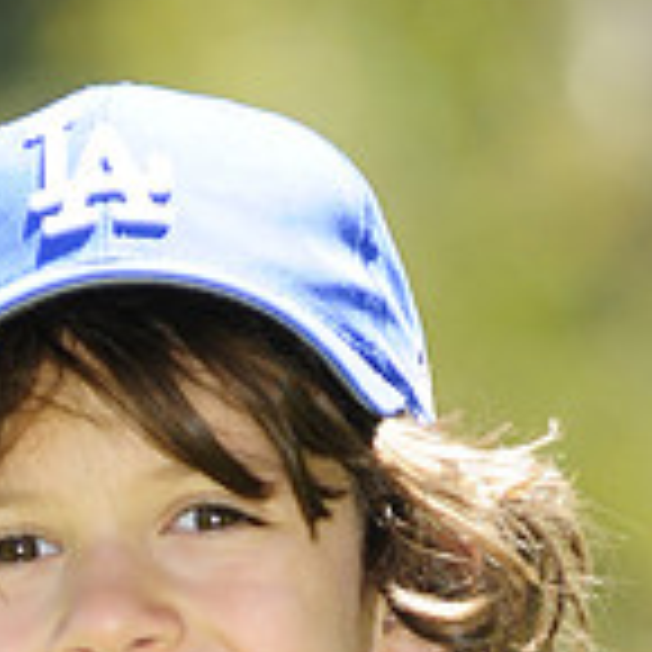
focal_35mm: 914
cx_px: 227
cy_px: 1124
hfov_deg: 1.9
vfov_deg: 1.9
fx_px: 19477
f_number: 4
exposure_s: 1/500
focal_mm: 180
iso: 200
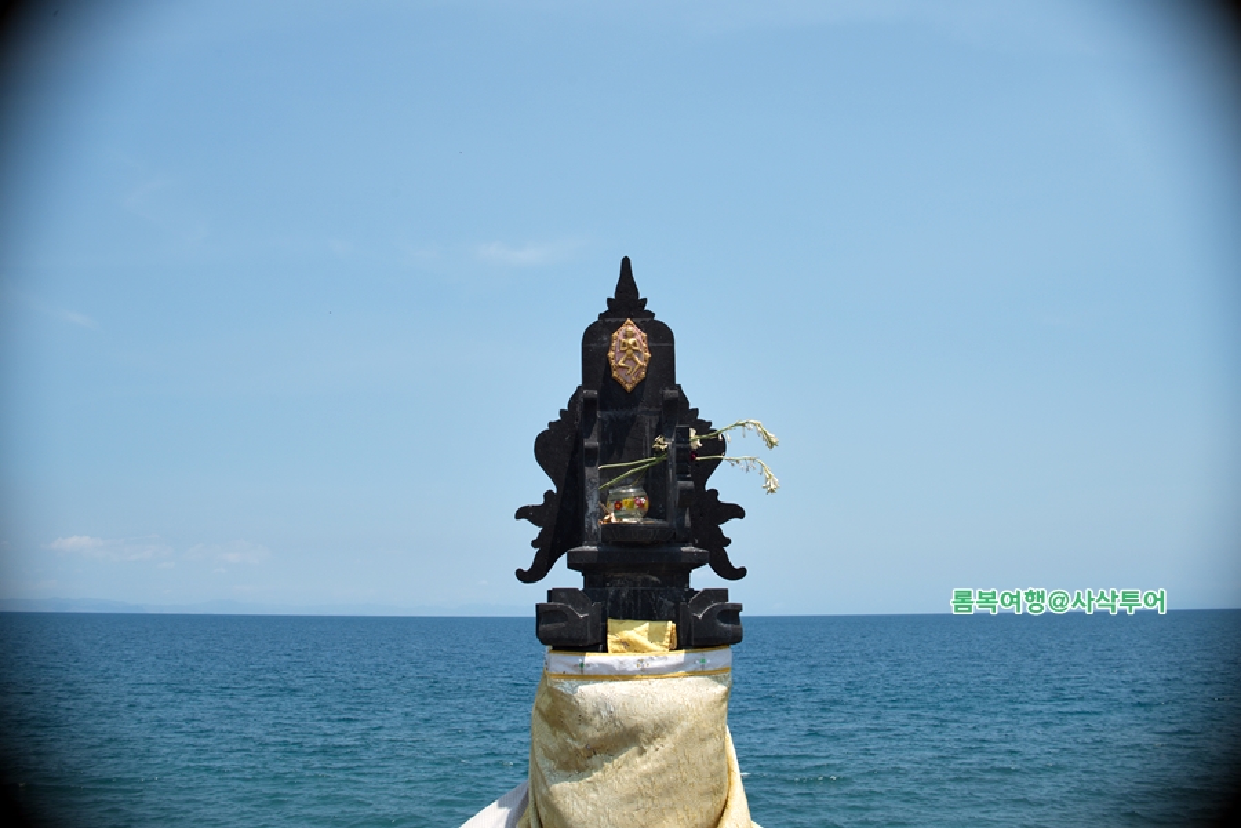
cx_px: 620
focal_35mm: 35
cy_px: 414
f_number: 10
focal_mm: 35
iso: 200
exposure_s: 1/400
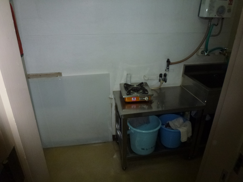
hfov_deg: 71.6
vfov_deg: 56.8
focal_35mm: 24
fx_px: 168
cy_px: 91
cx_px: 122
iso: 400
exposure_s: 1/125
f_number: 3.3
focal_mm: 4.3
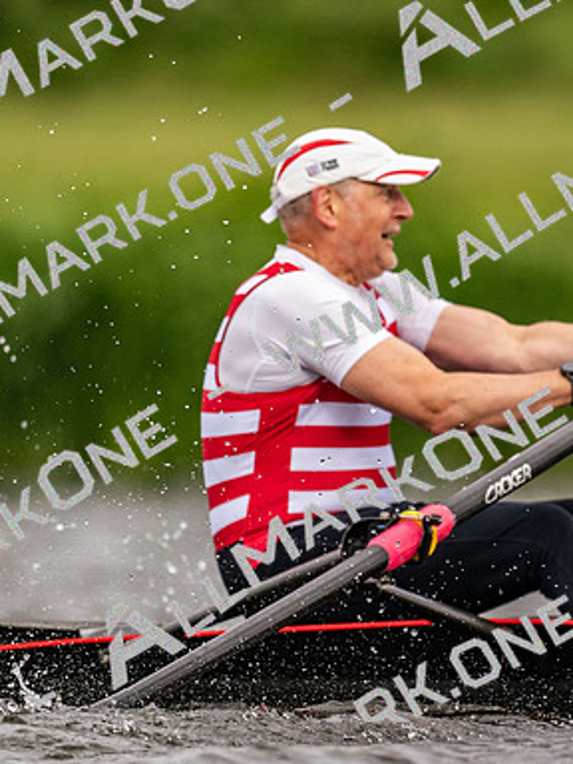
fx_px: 28846
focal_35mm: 1307
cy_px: 382
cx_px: 507
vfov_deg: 1.5
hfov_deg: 1.1
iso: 640
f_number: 4
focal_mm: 600
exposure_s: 1/2500
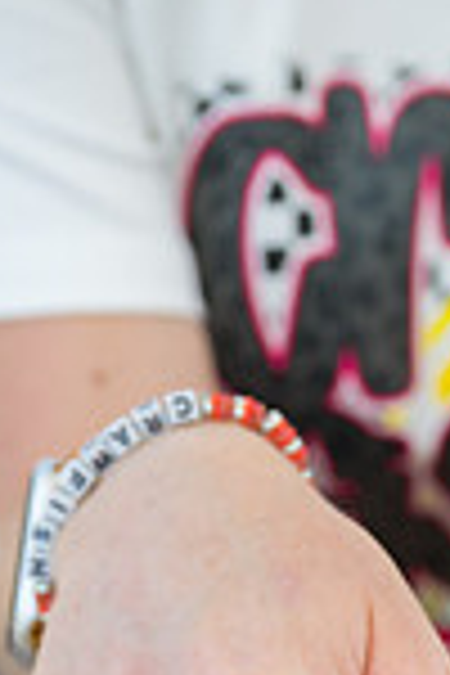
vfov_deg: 14.5
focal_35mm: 135
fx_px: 2531
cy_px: 878
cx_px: 580
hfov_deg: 10.0
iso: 100
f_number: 5
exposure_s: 1/400
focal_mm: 45
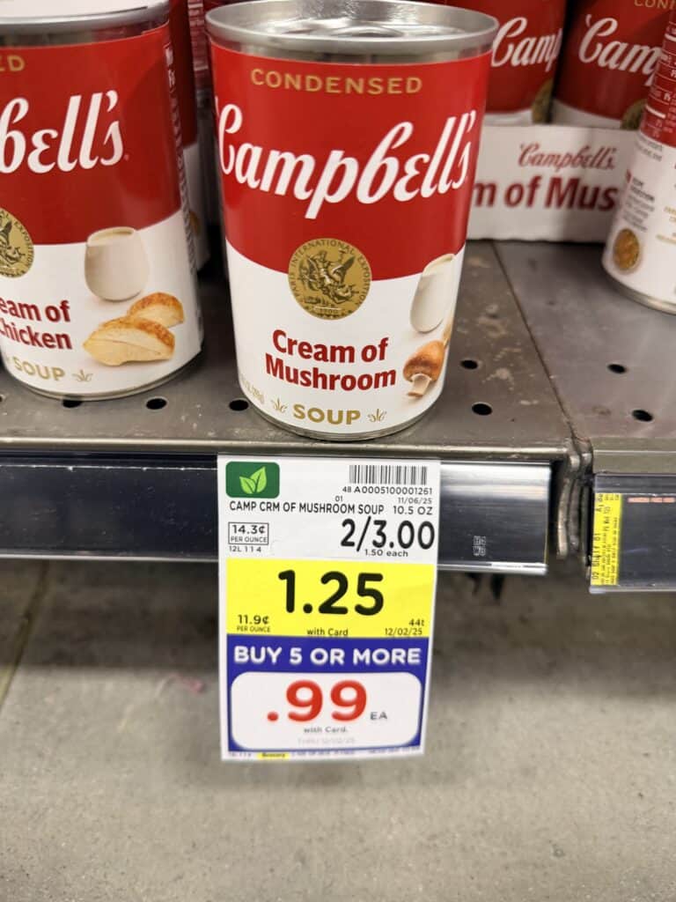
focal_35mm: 24
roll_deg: -3.6
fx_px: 625
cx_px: 338
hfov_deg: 56.8
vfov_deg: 71.6
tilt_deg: -42.0
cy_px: 451
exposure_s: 1/60
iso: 200
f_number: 1.78
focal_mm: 6.76
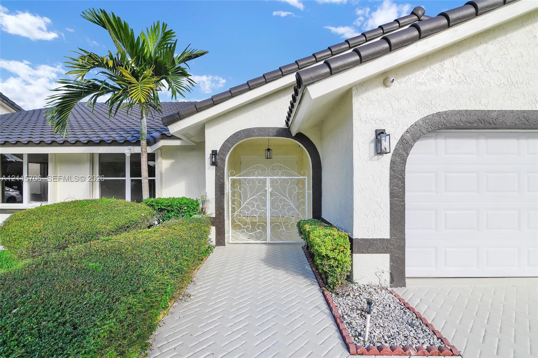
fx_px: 239
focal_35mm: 16
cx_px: 269
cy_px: 179
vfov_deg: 73.7
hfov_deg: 96.7
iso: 200
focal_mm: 16
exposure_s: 1/250
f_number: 11
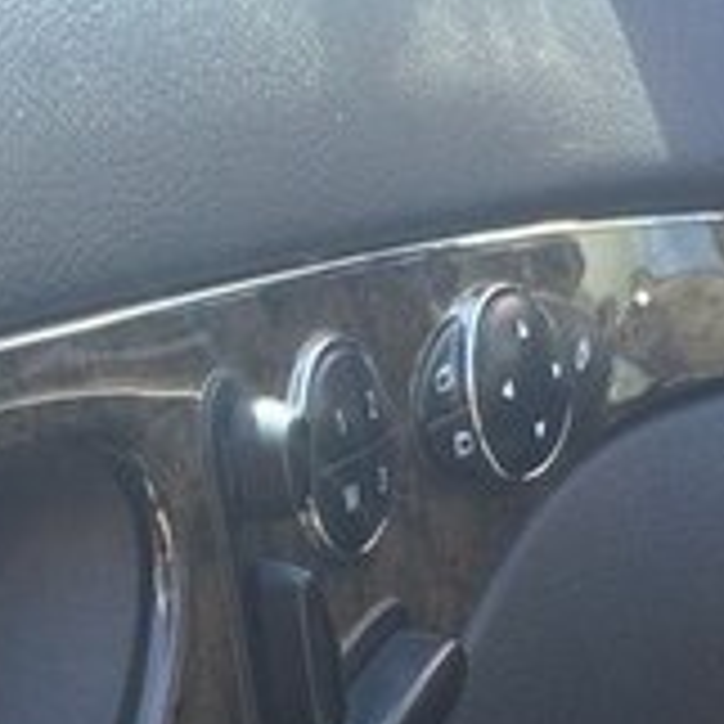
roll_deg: +1.7
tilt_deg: -27.7
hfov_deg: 16.5
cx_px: 229
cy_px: 888
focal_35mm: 105
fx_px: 2485
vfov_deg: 15.9
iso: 64
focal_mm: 4.15
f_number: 2.2
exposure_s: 1/100
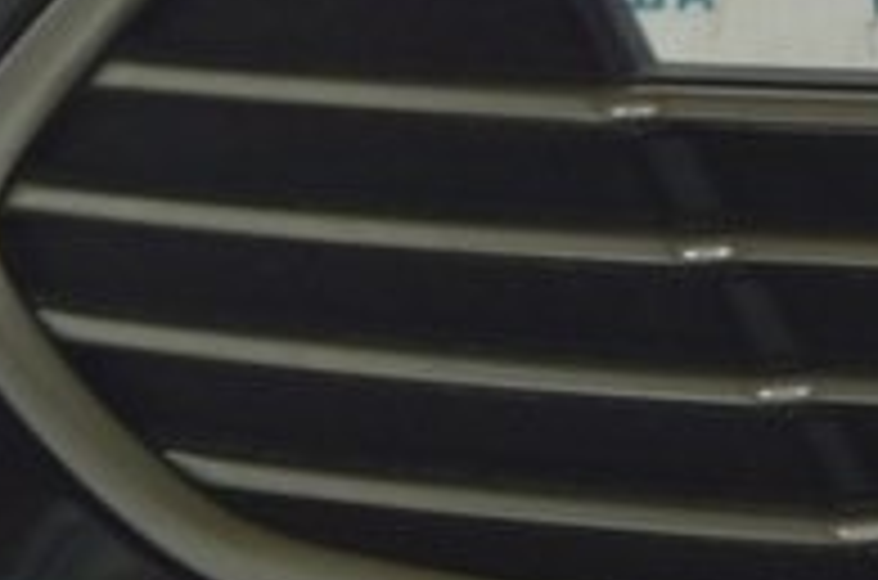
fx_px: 4419
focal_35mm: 182
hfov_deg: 9.9
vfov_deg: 7.5
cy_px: 632
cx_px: 2161
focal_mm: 23
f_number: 5.6
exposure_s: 1/20
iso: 400
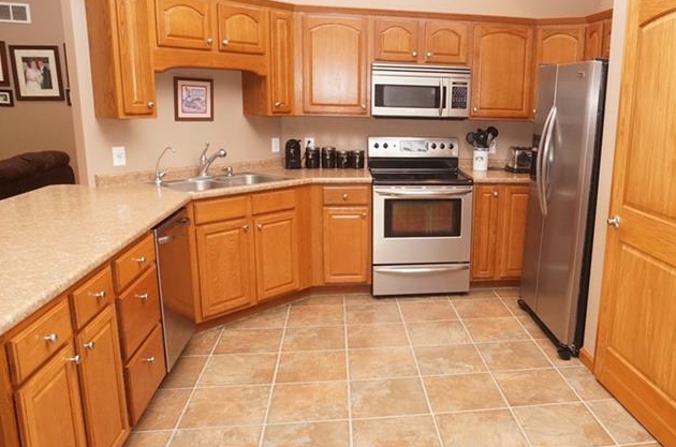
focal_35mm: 39
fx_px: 731
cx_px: 439
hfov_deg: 49.0
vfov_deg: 34.0
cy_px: 230
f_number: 3.5
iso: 800
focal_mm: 16
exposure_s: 1/60
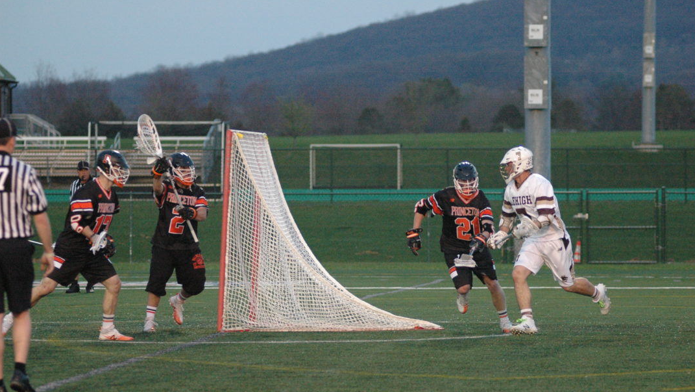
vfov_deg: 6.2
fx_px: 3641
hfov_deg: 10.9
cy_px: 214
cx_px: 348
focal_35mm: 198
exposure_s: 1/640
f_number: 2.8
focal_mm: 125
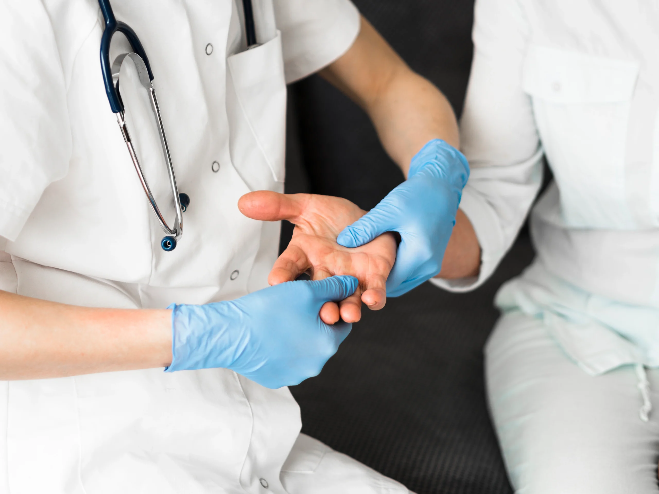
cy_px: 247
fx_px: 1713
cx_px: 330
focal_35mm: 90
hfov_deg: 21.8
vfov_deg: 16.4
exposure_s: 1/125
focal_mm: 45
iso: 100
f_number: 1.8
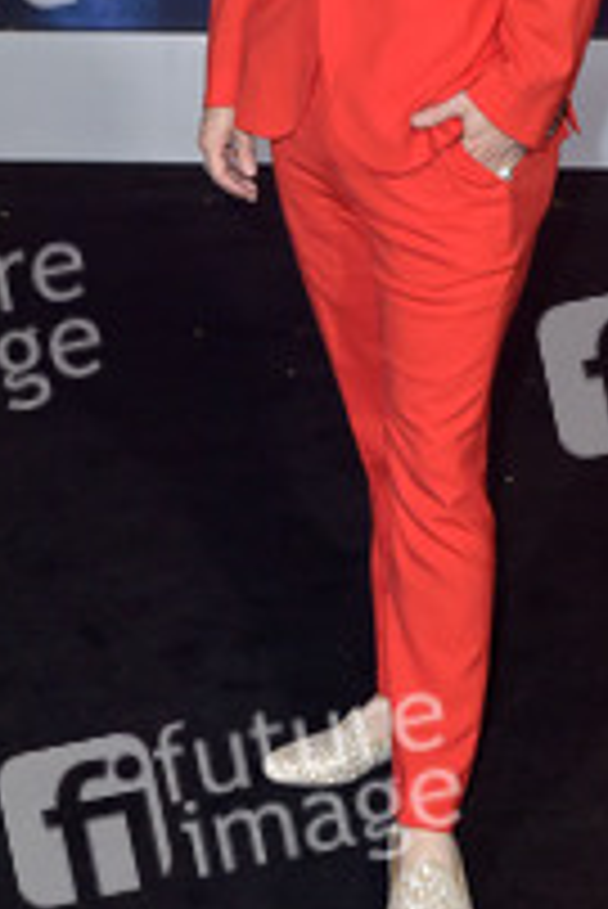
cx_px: 363
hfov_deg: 16.5
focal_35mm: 83
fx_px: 2099
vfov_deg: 23.9
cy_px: 126
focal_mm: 42
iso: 500
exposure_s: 1/250
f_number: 5
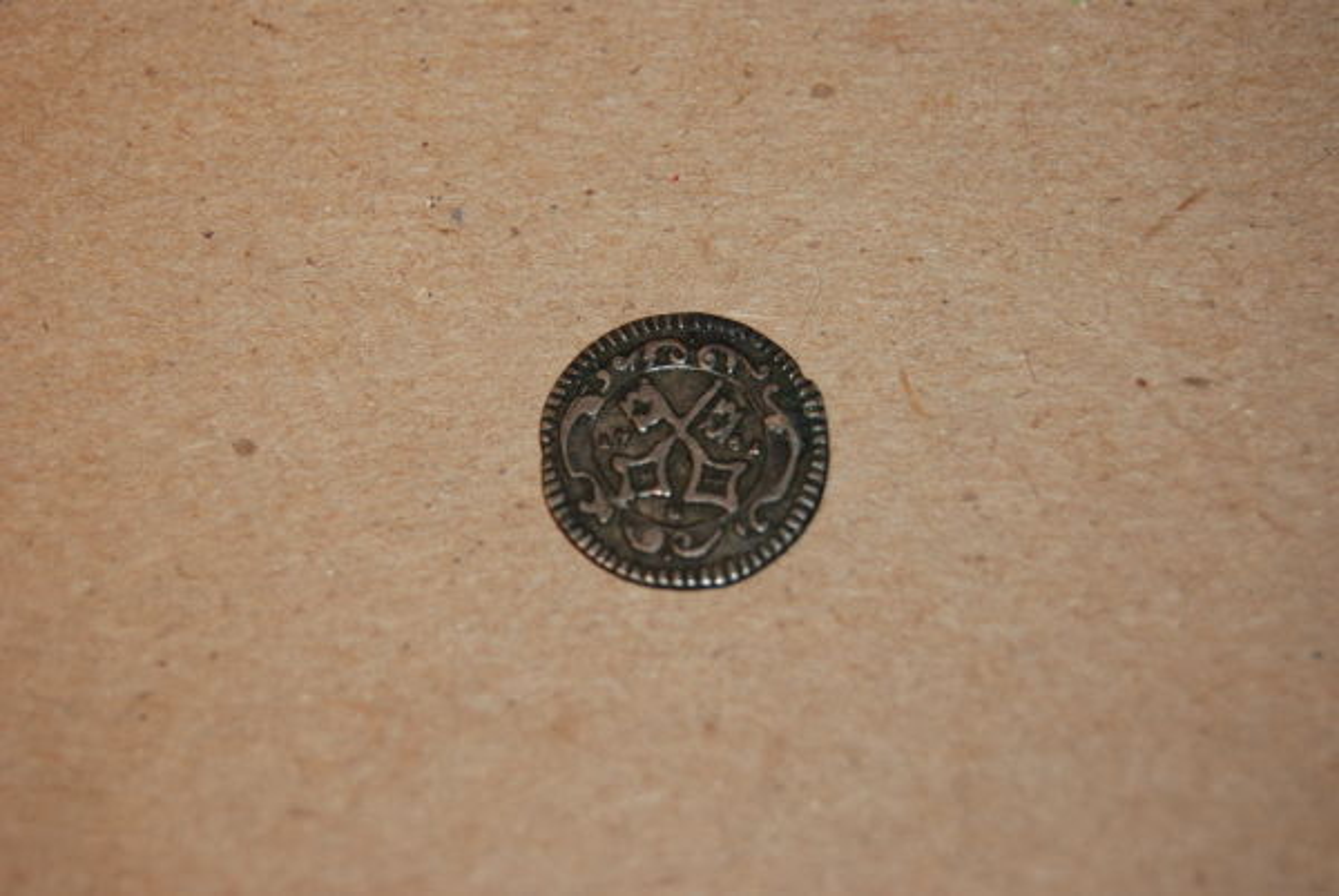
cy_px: 448
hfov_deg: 24.6
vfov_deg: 16.6
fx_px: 3073
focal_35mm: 82
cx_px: 670
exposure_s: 1/60
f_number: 5.6
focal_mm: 55
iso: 200
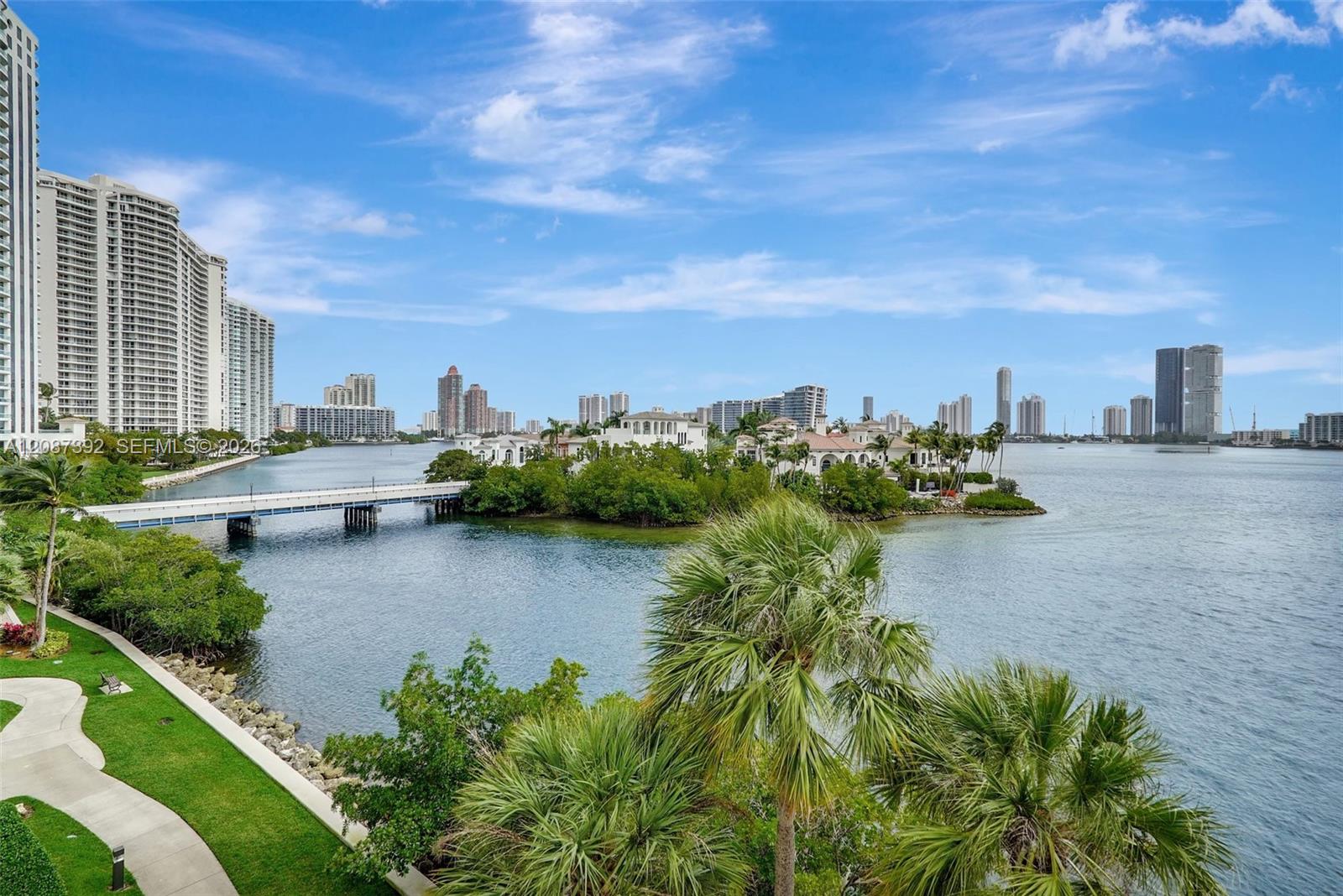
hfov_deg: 95.0
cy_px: 448
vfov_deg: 72.1
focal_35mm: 16
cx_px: 672
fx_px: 616
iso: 640
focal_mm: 16.5
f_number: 13
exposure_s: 1/800
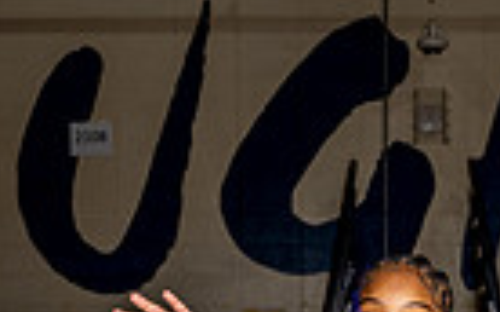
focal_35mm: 183
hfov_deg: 11.4
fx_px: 2492
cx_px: 388
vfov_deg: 6.7
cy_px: 784
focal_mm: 55
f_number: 6.3
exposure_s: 1/250
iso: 64
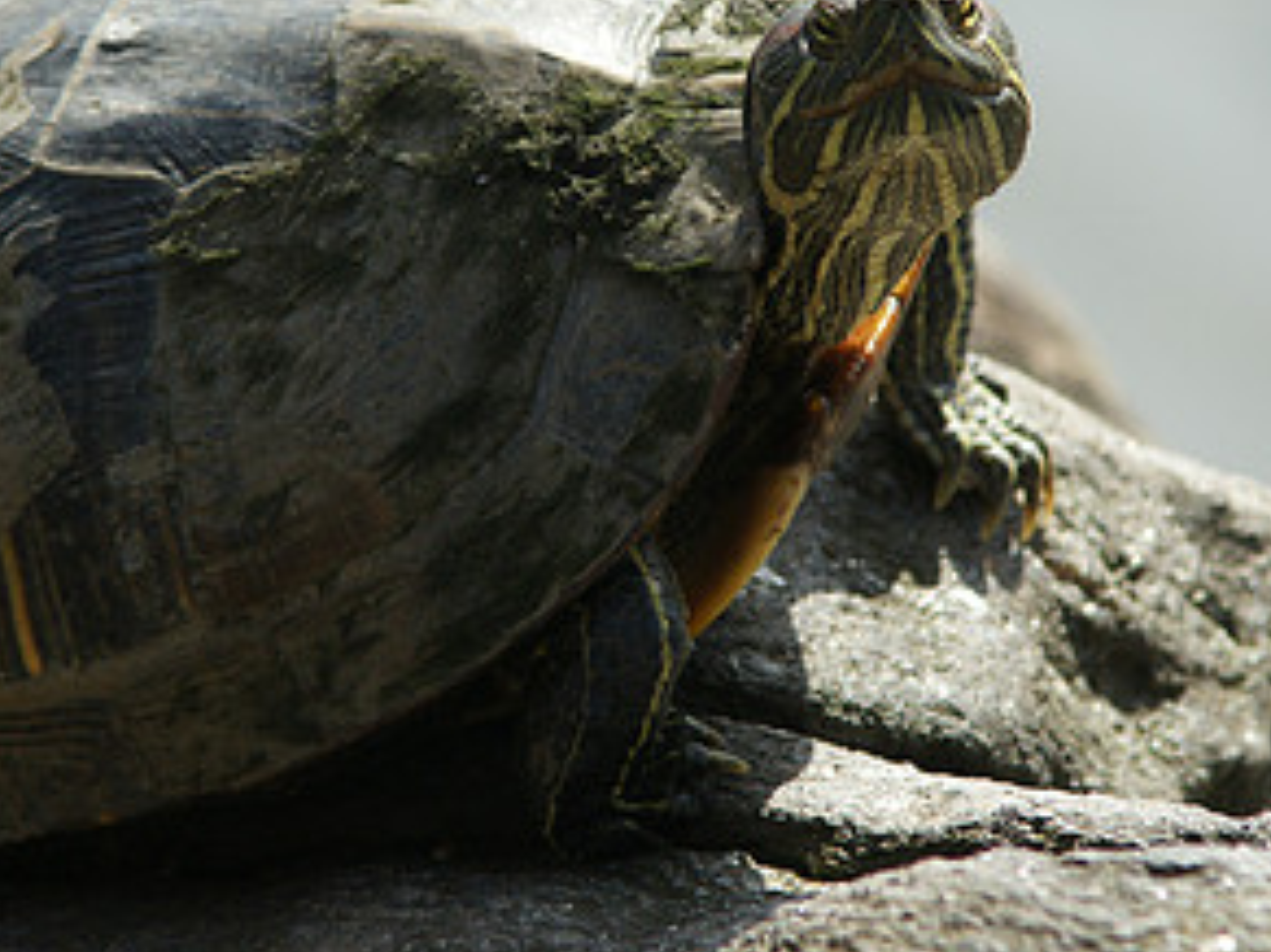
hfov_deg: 4.3
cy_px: 242
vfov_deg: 3.2
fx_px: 16883
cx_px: 598
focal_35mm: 460
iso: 250
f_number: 8
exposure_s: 1/250
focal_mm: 160
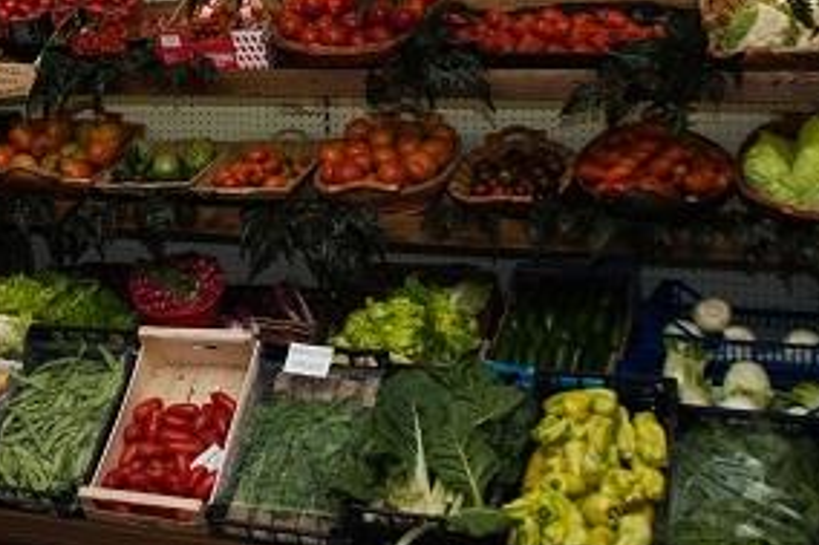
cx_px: 61
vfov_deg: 19.6
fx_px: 1569
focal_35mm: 69
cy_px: 179
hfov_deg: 28.0
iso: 320
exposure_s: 1/125
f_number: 3.5
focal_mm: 29
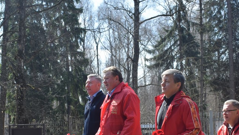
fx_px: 399
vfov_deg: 18.9
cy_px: 111
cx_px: 104
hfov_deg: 33.3
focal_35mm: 63
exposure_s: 1/250
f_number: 8
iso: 220
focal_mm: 22
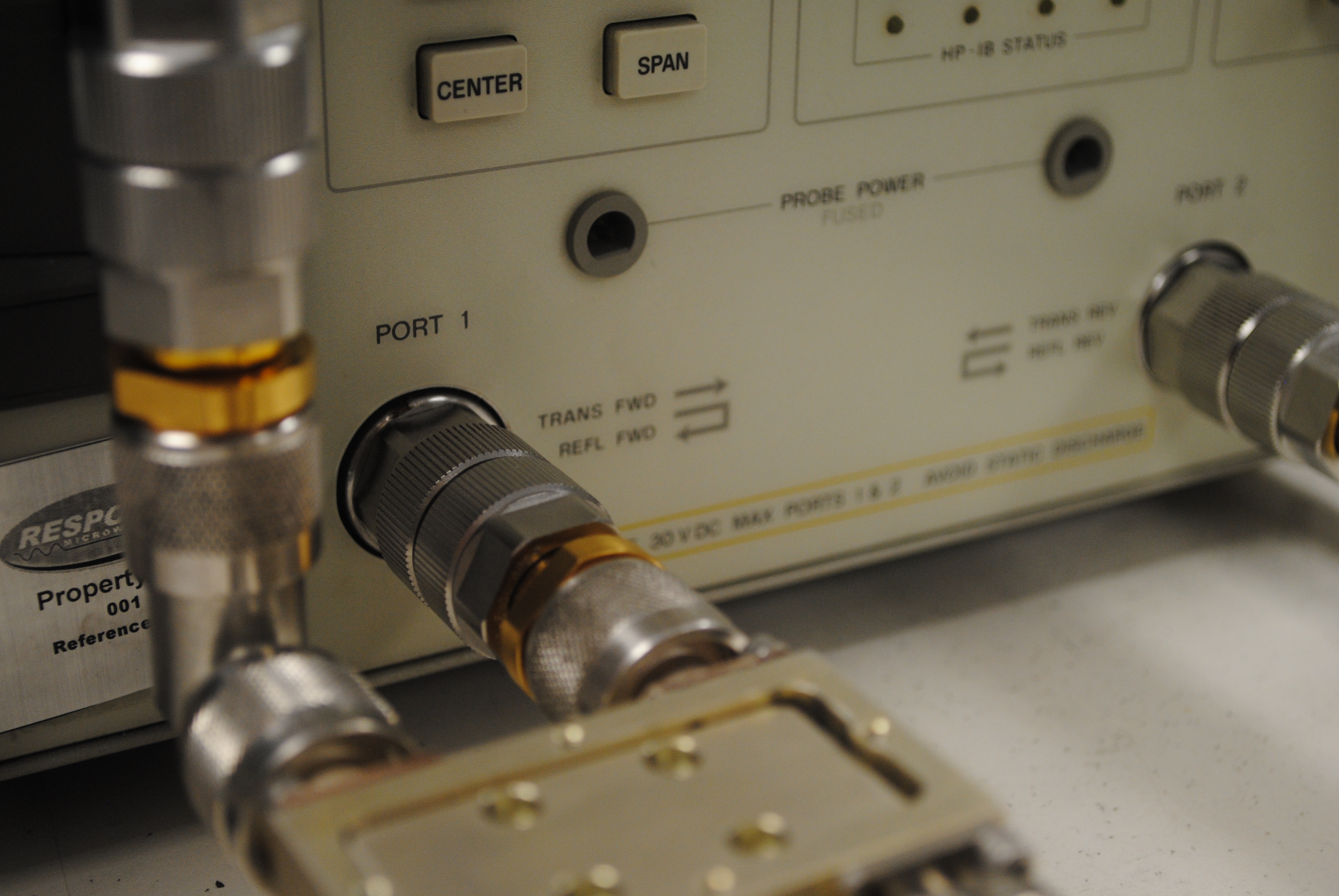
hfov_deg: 31.9
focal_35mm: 63
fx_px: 2346
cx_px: 670
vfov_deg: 21.6
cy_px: 448
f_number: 5.3
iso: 400
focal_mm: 42
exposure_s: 1/25
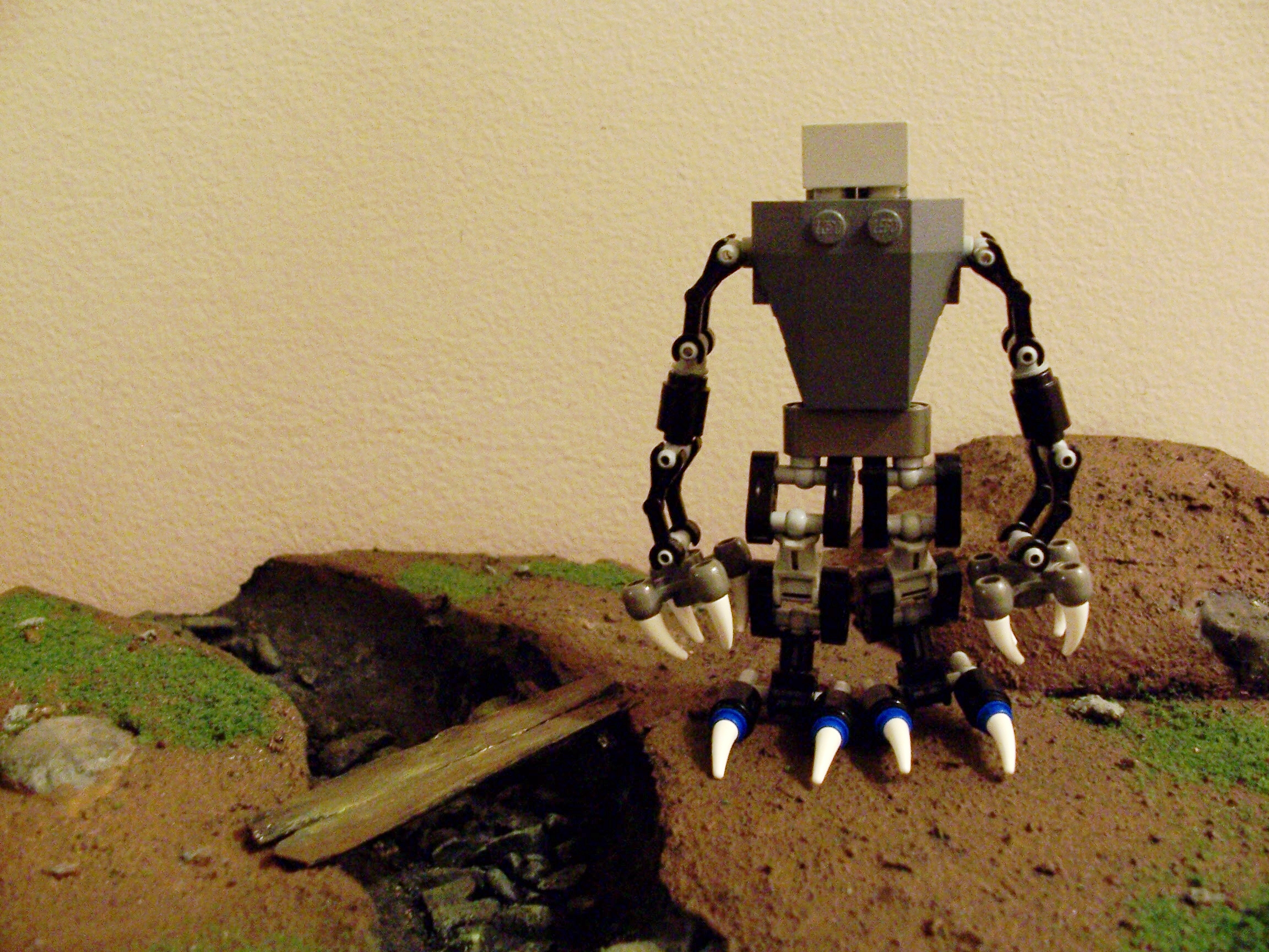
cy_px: 476
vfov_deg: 40.7
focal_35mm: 35
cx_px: 634
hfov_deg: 52.6
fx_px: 1283
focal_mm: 6
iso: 140
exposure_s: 1/8
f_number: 2.8
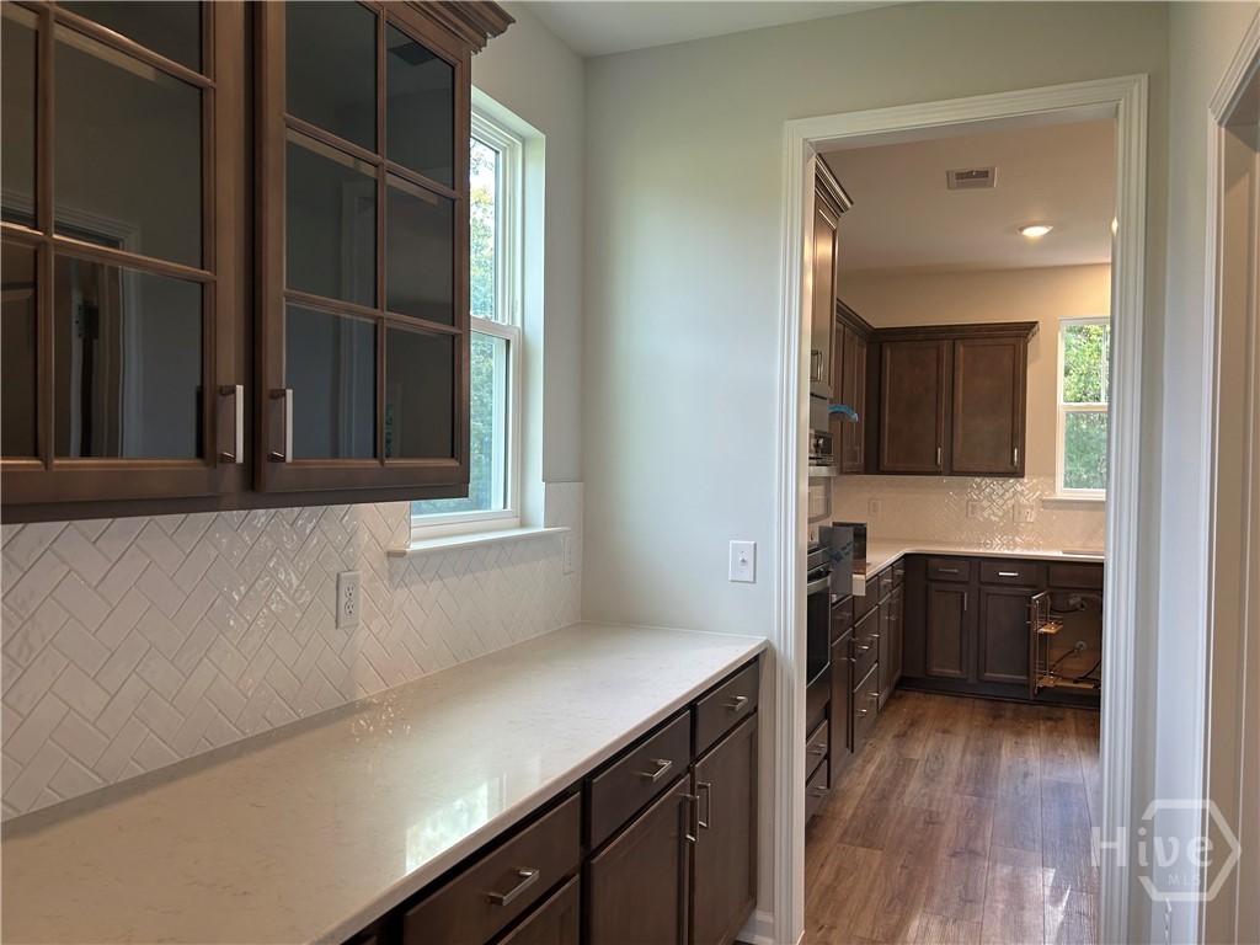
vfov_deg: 53.1
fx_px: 946
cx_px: 630
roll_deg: -1.0
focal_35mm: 26
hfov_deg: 67.3
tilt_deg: -0.4
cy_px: 472
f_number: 1.5
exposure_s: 1/120
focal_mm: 5.7
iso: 80
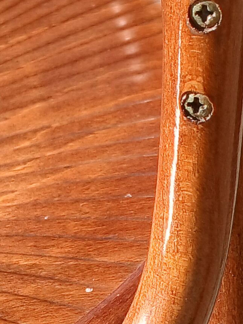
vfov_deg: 15.9
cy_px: 205
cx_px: 197
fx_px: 1160
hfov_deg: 11.9
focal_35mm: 124
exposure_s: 1/276
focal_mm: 3.98
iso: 20
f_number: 1.8
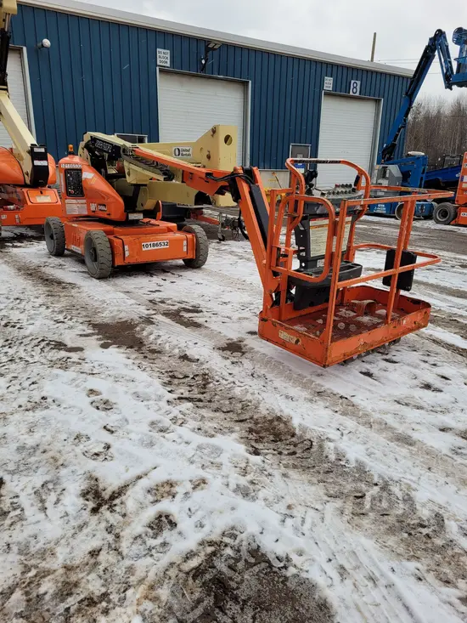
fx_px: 468
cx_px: 234
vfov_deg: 67.3
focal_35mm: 26
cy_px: 312
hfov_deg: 53.1
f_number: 1.8
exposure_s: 1/214
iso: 40
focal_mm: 5.4
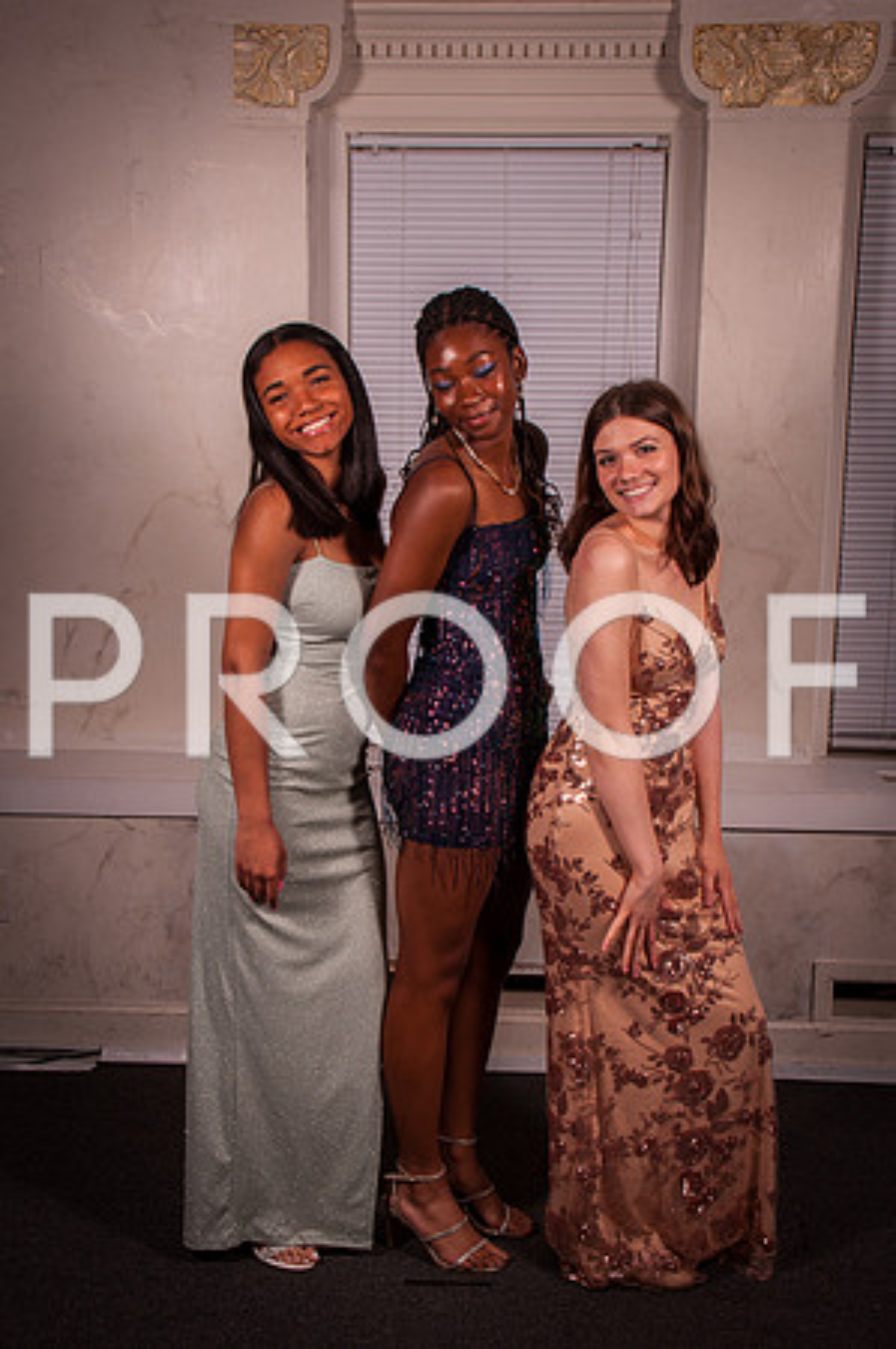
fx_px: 1796
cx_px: 448
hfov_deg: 28.0
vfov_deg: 41.2
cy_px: 674
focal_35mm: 48
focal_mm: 32
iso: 200
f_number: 14
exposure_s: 1/125
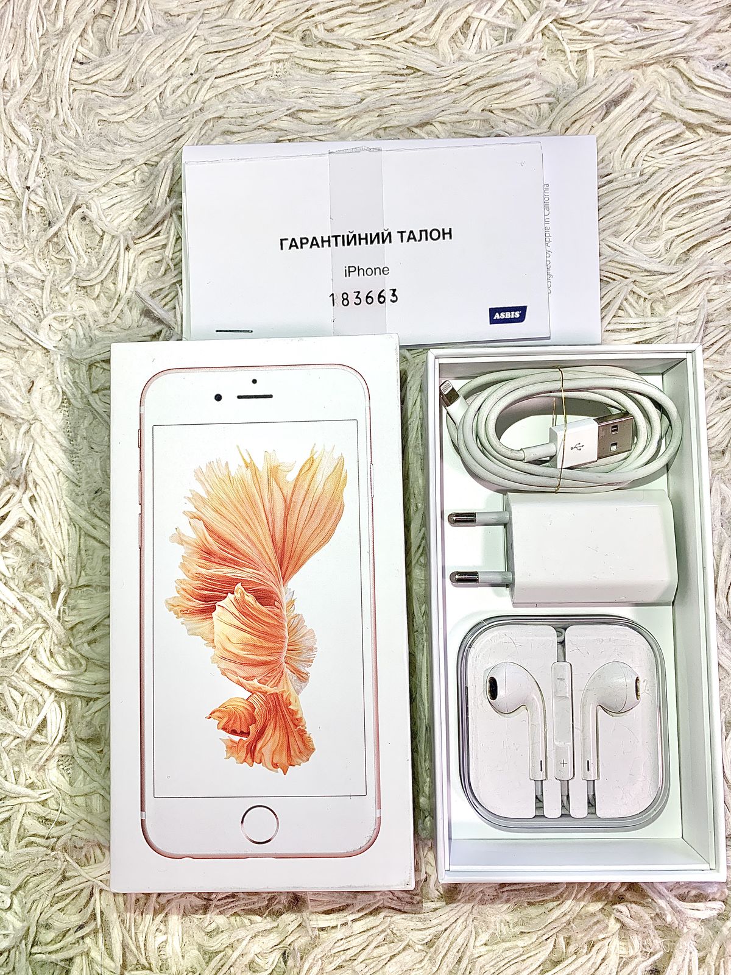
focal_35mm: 26
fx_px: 732
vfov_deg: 67.3
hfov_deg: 53.1
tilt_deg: -83.1
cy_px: 488
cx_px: 366
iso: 64
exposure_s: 1/121
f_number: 1.8
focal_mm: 4.25
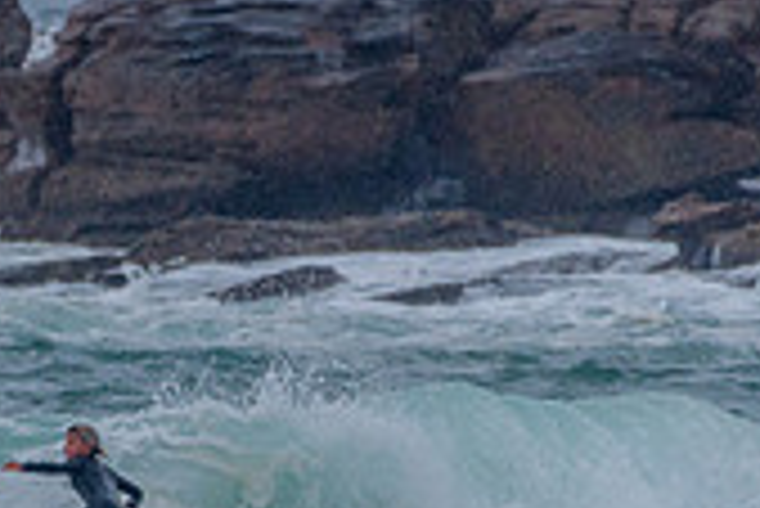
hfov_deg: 1.0
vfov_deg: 0.7
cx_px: 9
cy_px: 614
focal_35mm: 2104
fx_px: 44455
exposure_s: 1/2000
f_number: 5.6
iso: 560
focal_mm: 500
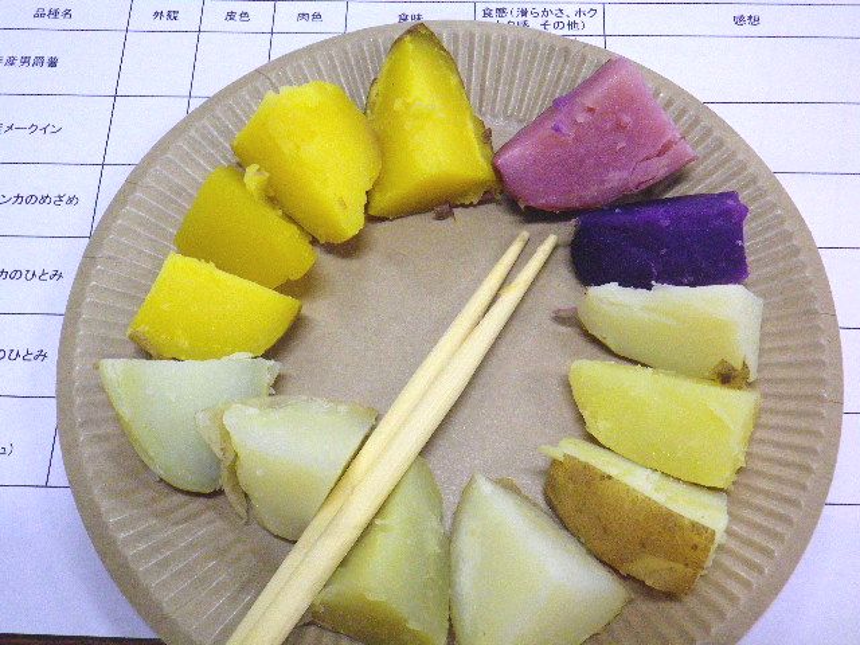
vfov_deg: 35.1
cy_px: 322
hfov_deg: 45.8
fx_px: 1019
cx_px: 430
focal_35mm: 41
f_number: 3.9
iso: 500
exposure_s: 1/50
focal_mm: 7.3
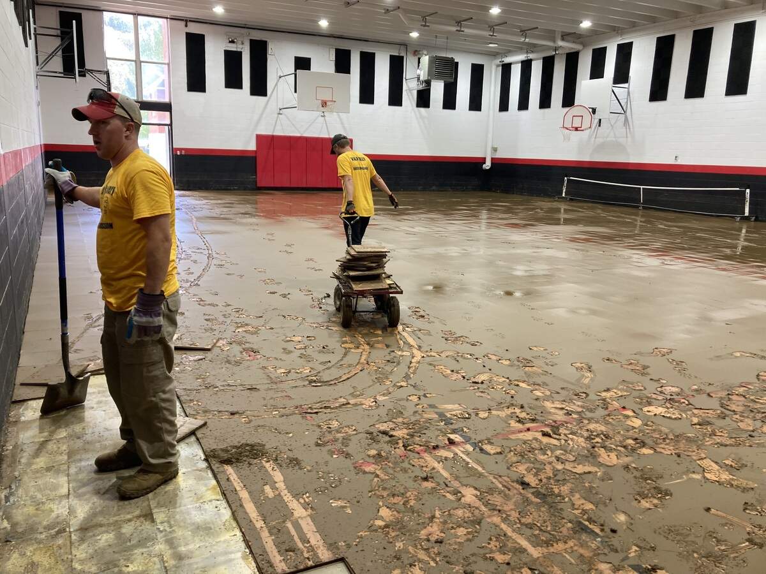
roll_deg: -1.9
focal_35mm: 28
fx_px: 620
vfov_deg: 49.7
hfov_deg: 63.4
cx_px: 383
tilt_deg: -12.7
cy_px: 287
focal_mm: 3.99
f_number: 1.8
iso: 64
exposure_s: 1/60
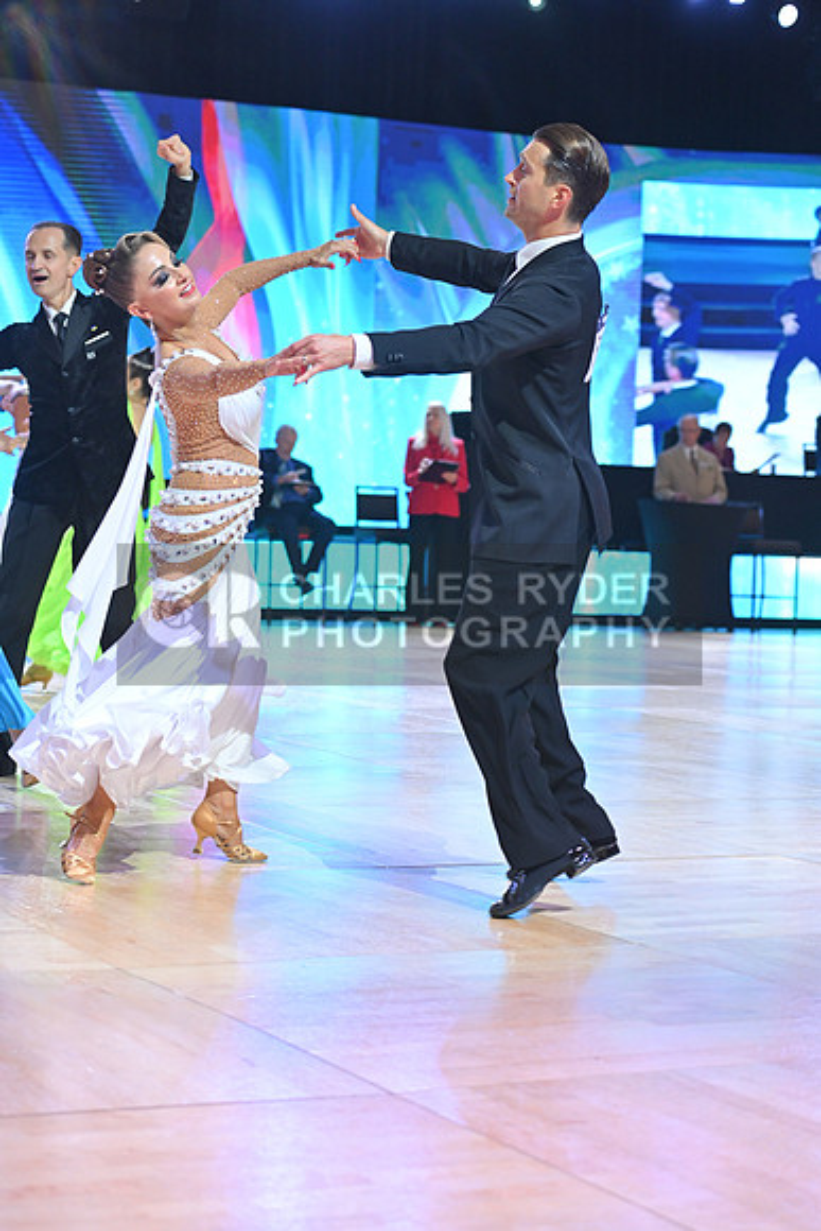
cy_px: 616
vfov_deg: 26.0
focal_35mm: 78
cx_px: 410
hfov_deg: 17.5
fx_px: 2666
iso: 2000
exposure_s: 1/250
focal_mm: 78
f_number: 4
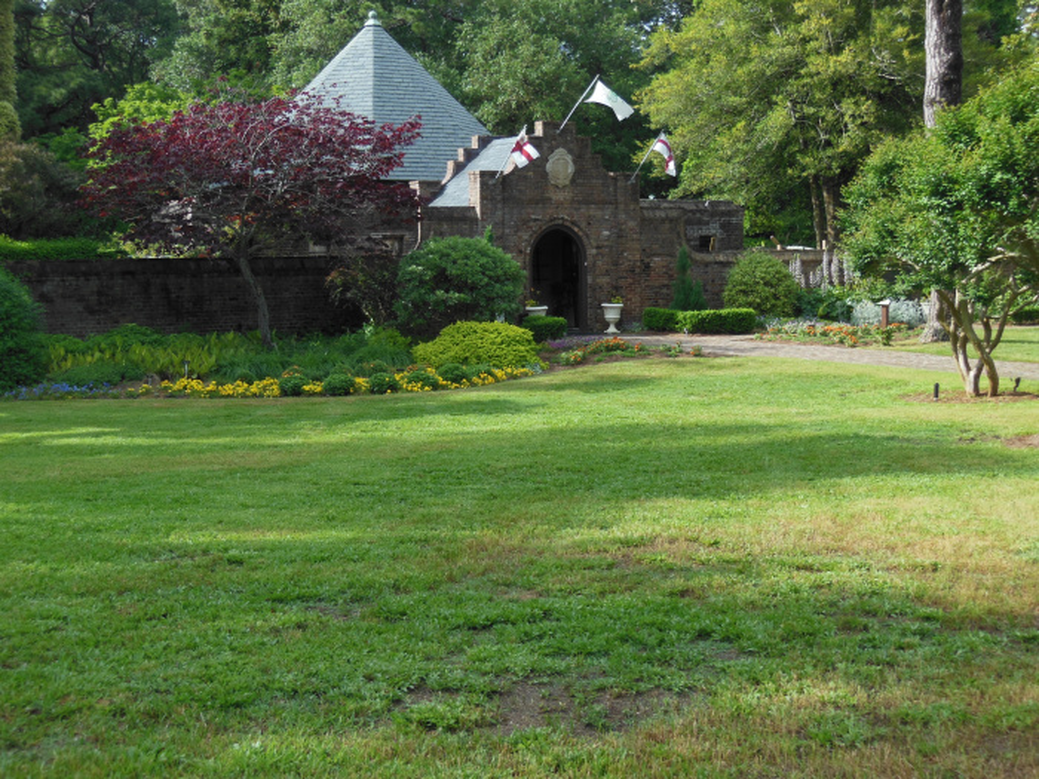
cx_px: 520
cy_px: 390
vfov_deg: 28.0
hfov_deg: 36.8
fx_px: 1561
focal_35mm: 52
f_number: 4.7
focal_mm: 9.3
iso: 125
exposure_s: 1/250
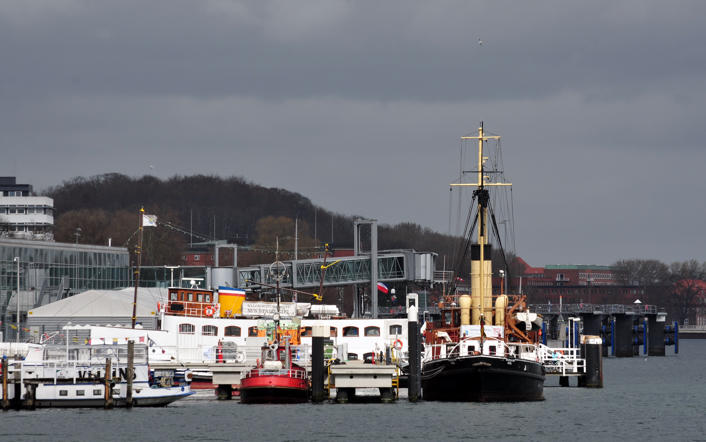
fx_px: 5888
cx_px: 353
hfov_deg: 6.9
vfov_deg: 4.3
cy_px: 224
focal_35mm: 306
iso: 200
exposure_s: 1/500
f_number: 11
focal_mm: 200
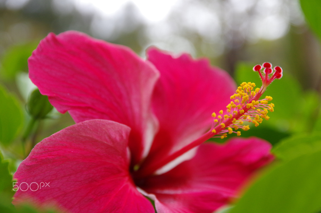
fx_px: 704
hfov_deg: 25.7
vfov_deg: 17.2
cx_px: 160
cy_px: 106
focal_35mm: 79
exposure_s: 1/800
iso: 800
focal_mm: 53
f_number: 5
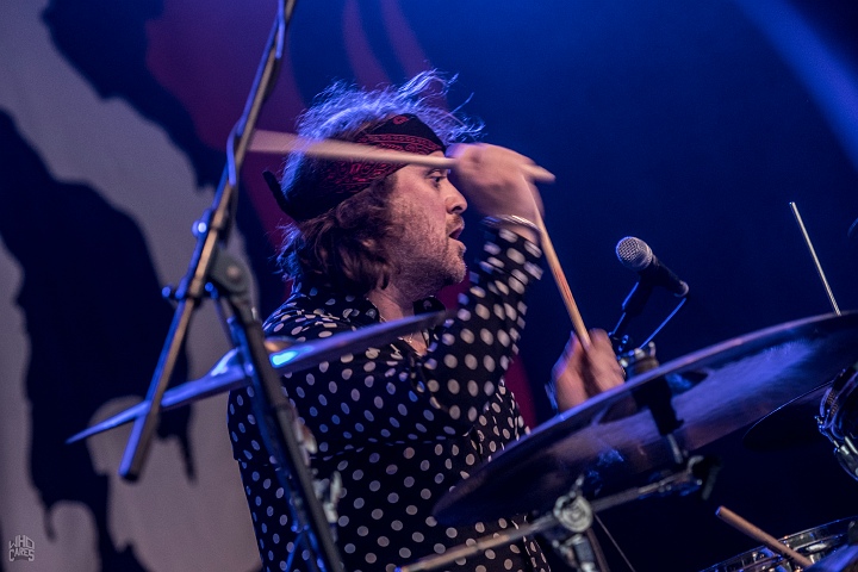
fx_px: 4826
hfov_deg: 10.2
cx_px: 429
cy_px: 286
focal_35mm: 202
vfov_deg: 6.8
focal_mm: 135
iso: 1600
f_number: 2.8
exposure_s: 1/160
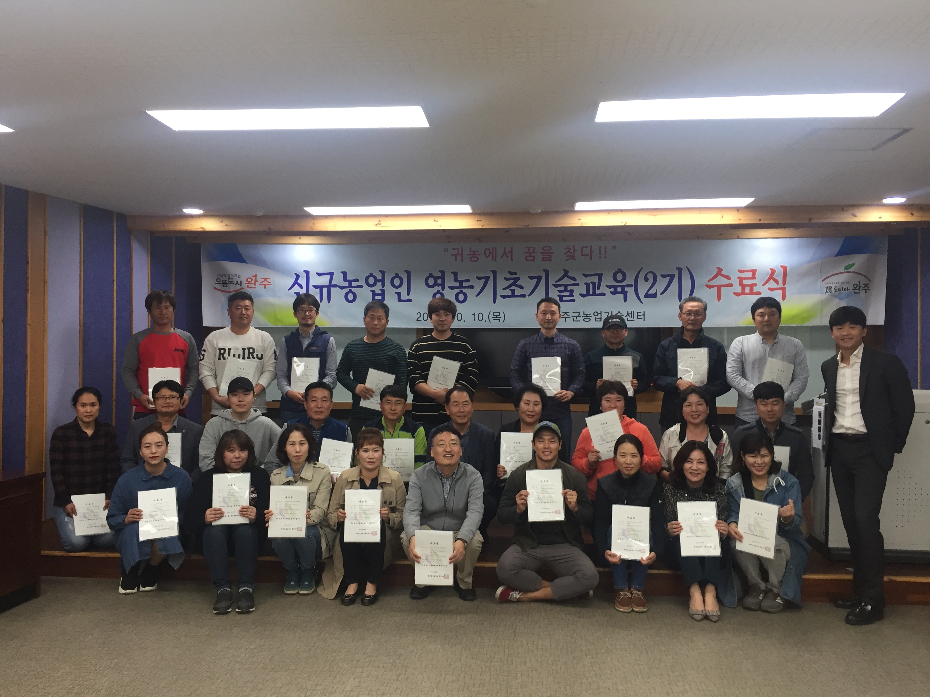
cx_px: 465
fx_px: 779
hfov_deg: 61.7
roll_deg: -1.2
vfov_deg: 48.2
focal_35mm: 29
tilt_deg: -0.4
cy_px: 348
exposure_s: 1/30
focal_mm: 4.15
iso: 32
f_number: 2.2
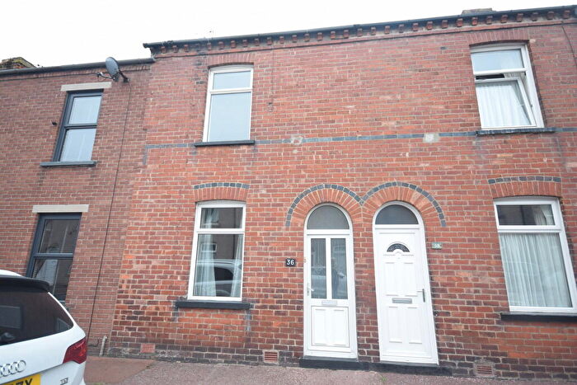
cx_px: 288
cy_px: 192
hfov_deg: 92.4
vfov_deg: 69.7
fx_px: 277
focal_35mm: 17
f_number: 6.3
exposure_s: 1/160
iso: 400
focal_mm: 11.5
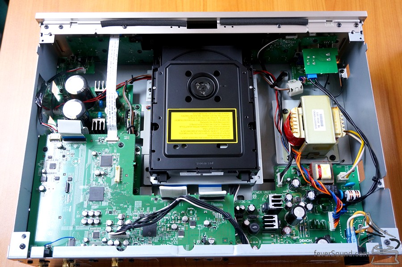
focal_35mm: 39
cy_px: 134
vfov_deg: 34.1
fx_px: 435
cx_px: 201
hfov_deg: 49.6
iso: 800
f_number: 4.5
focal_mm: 26
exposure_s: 1/40
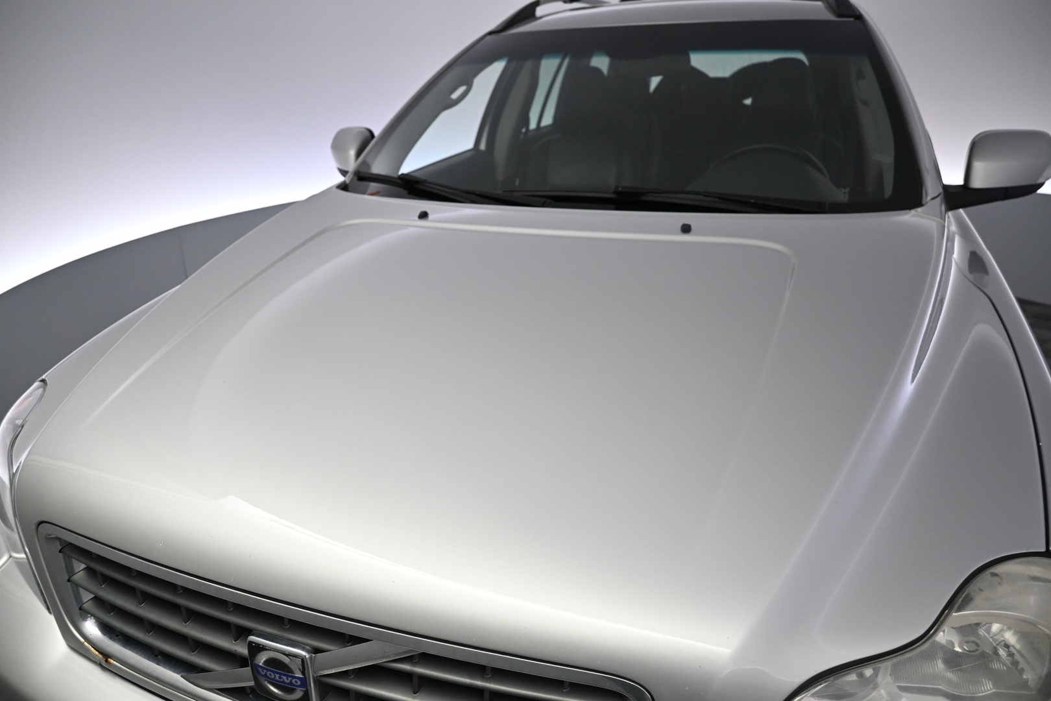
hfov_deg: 73.7
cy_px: 350
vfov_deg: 53.1
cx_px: 526
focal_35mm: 24
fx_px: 701
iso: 900
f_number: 3.5
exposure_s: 1/125
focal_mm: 16
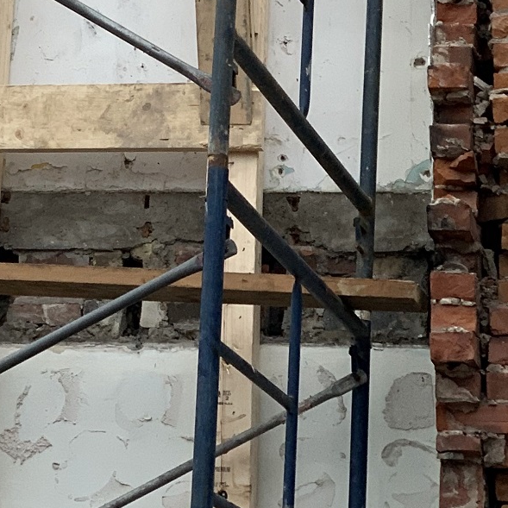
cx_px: -10
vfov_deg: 10.9
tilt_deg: +20.5
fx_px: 2590
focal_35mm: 156
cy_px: -168
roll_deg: -4.4
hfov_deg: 11.1
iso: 80
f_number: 2.4
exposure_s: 1/122
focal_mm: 6
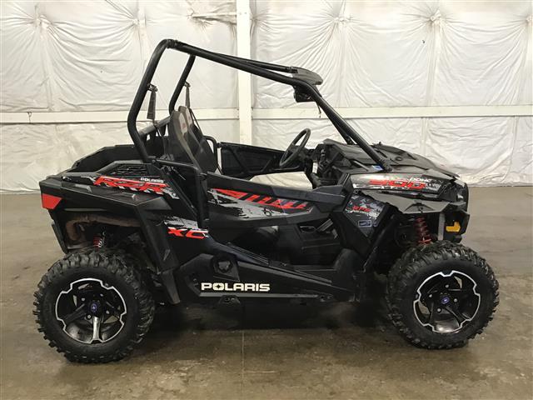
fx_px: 477
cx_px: 266
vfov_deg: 45.4
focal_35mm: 31
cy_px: 200
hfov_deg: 58.4
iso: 100
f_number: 2.4
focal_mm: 3.3
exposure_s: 1/30
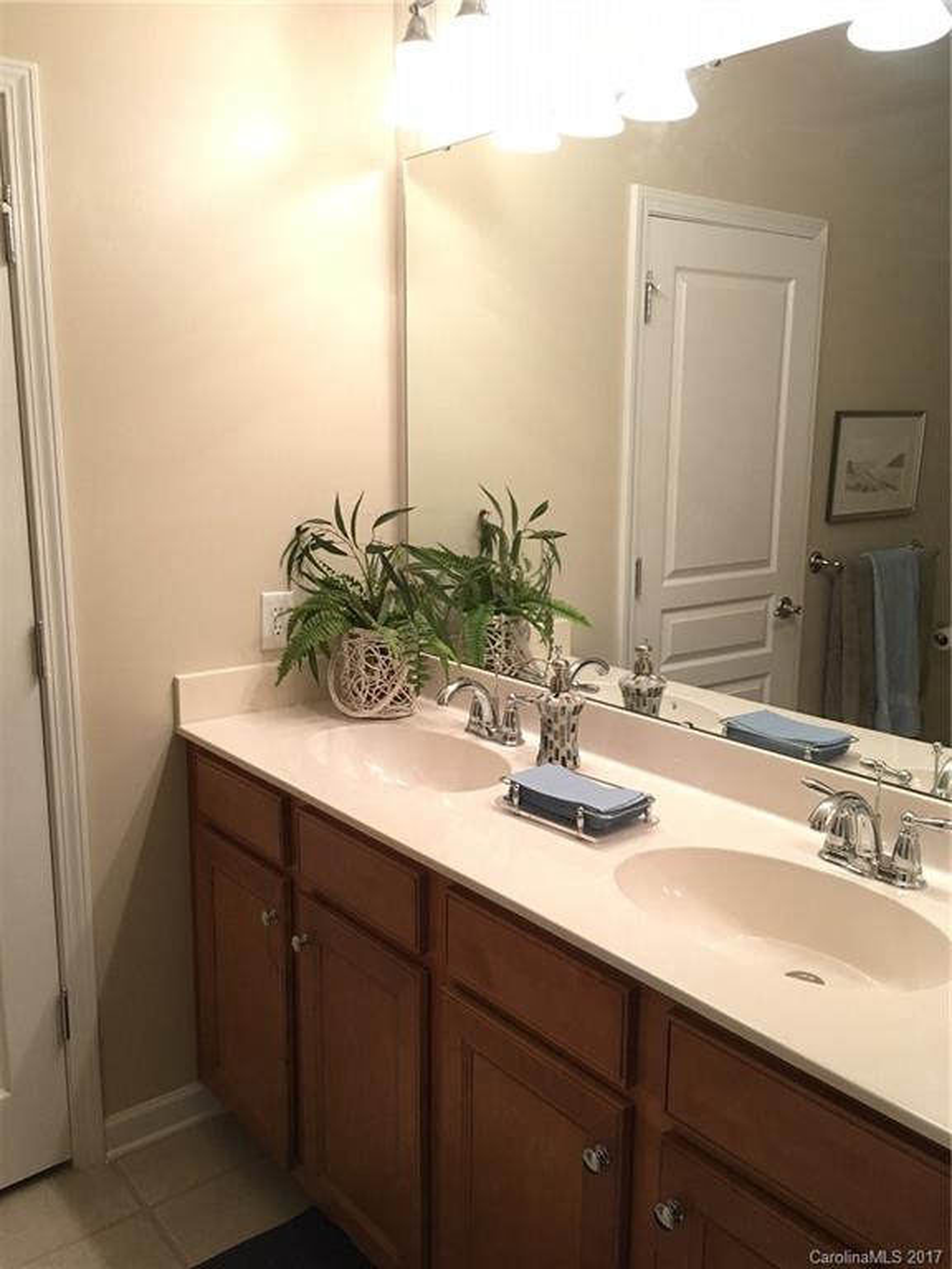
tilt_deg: -11.1
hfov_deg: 48.2
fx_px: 1063
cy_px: 634
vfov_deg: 61.7
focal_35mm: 29
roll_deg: +0.1
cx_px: 476
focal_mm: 4.15
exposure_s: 1/30
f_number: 2.2
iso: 100
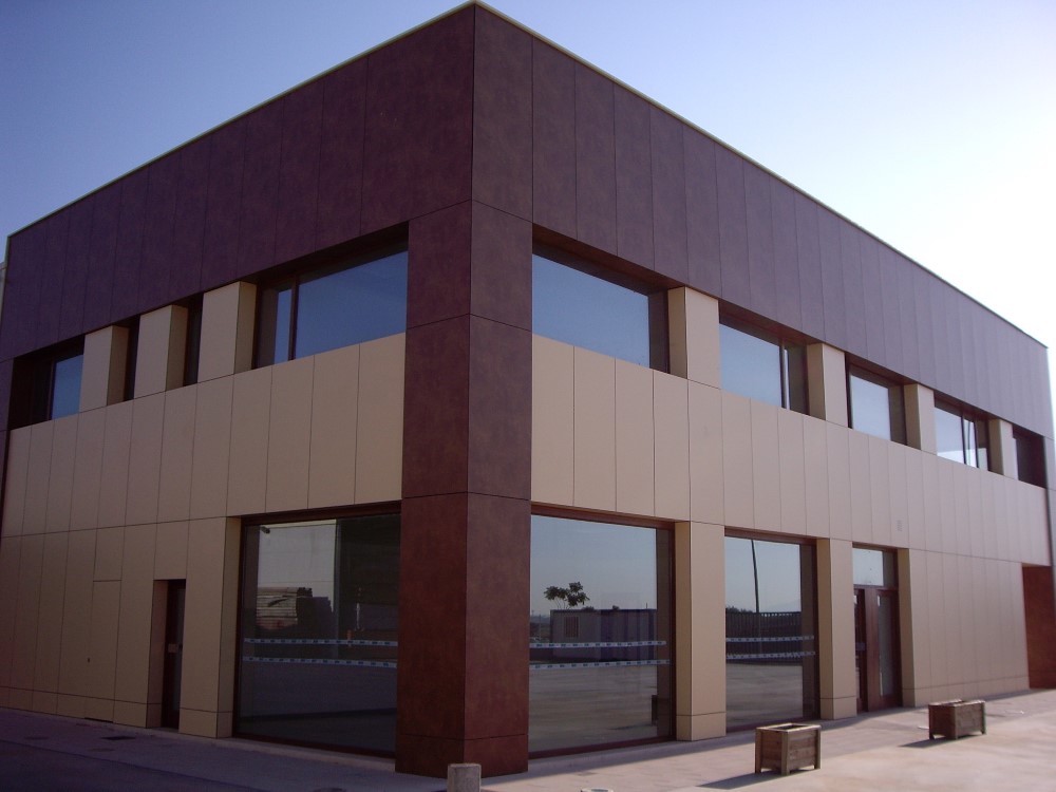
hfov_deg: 49.0
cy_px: 396
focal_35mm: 38
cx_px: 528
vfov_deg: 37.7
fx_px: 1159
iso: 64
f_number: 4.3
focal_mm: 6.2
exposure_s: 1/640
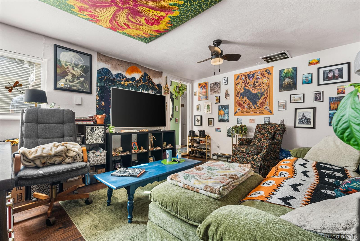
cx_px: 180
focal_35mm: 16
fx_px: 160
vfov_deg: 73.8
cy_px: 120
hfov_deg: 96.7
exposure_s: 1/50
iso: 200
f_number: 8
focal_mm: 16
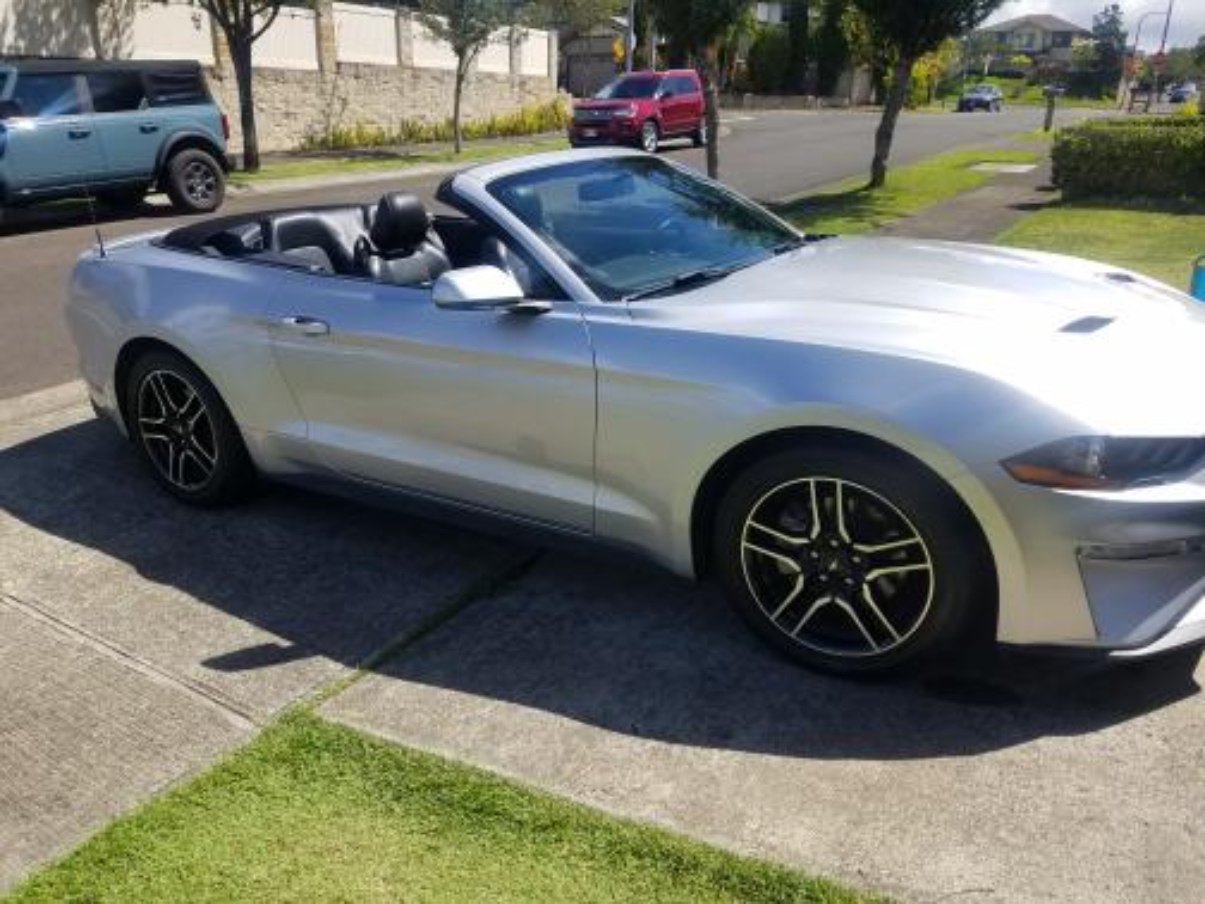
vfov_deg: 53.1
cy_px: 452
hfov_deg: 67.3
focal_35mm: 26
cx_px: 602
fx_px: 905
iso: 50
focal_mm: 4.2
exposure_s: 1/2080
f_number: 1.7
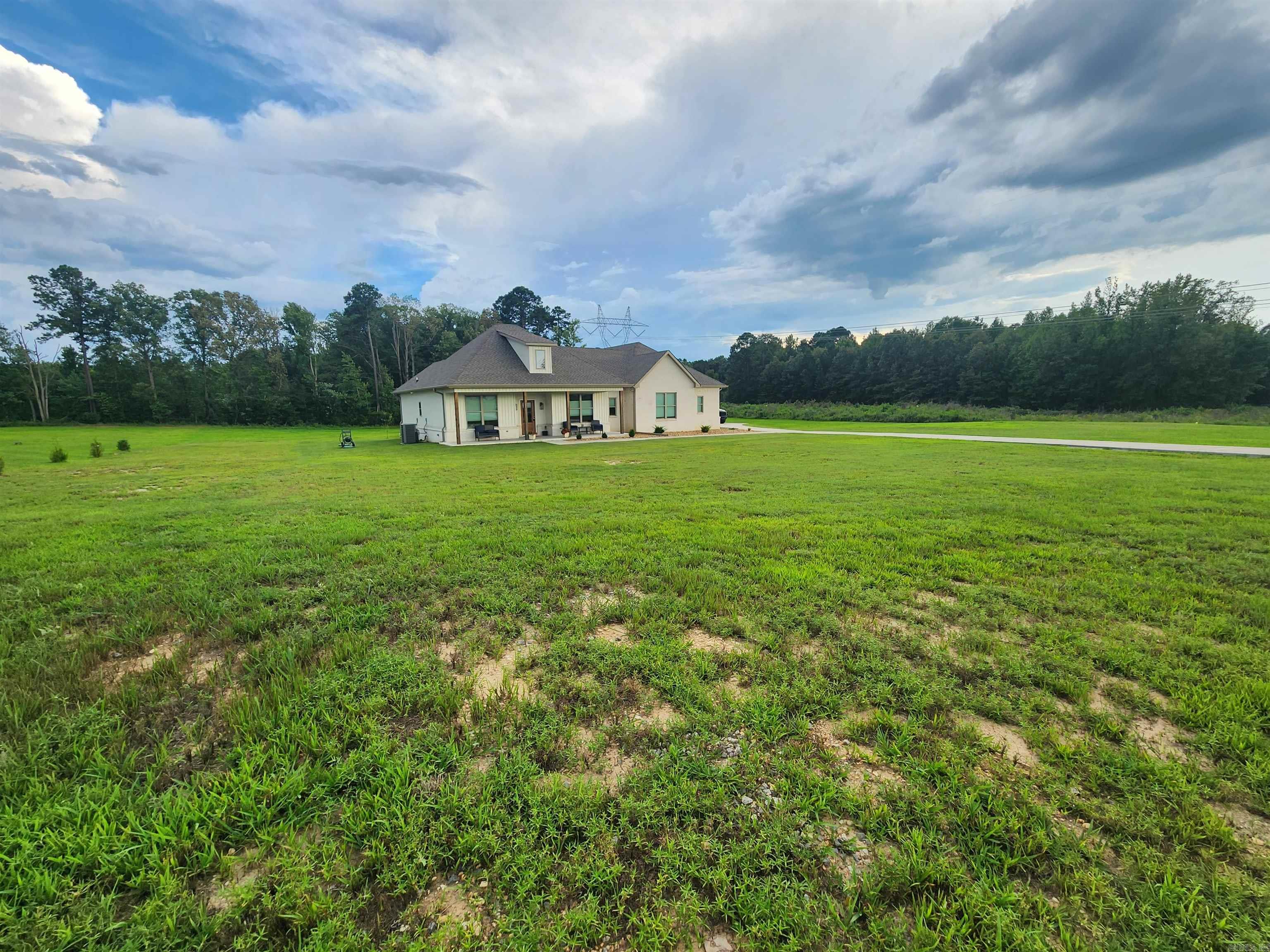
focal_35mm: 13
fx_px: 477
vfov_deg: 89.9
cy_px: 476
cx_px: 635
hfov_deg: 106.2
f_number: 2.2
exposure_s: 1/292
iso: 50
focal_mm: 2.2
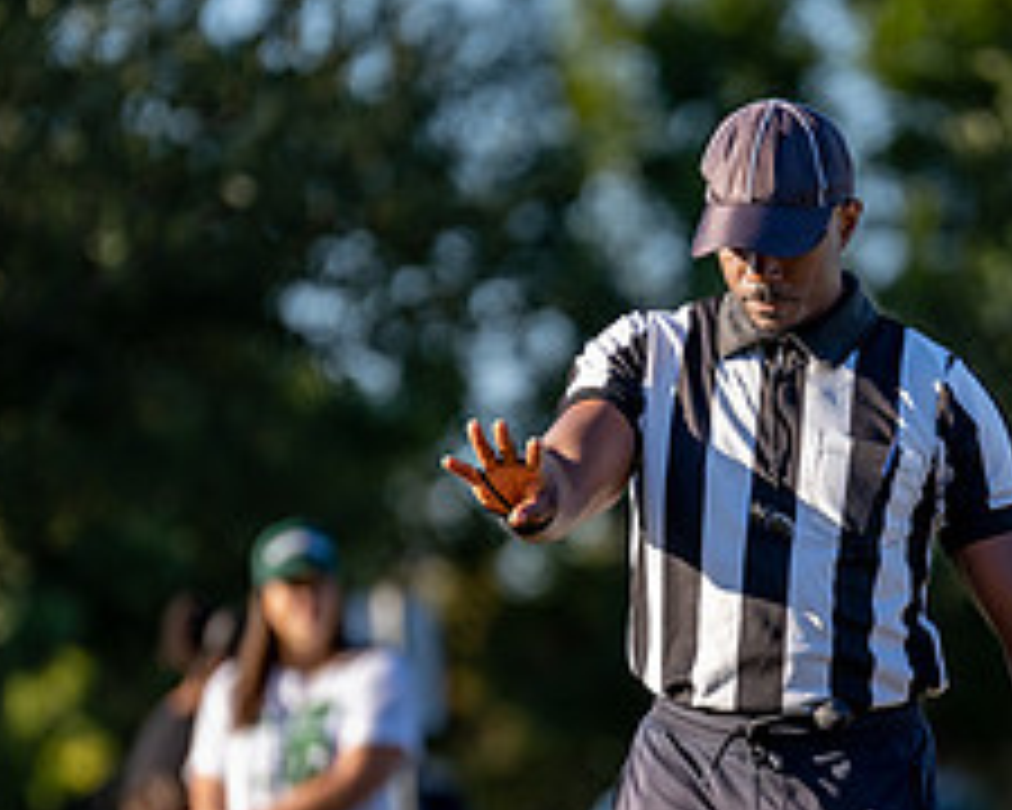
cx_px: 733
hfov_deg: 3.7
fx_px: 15545
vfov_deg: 3.0
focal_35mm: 519
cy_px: 580
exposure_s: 1/1250
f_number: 2.8
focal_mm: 200
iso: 160
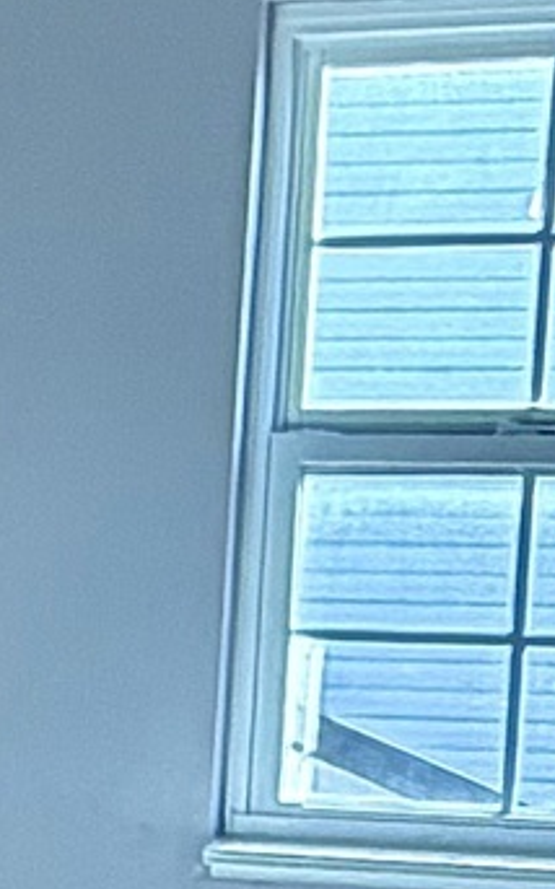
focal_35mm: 133
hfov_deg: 9.0
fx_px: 3223
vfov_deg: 15.4
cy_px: 938
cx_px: -734
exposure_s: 1/120
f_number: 2.2
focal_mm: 2.22
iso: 100
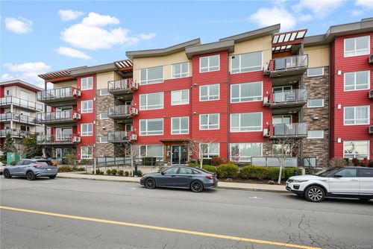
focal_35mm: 16
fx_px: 166
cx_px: 186
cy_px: 124
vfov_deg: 73.8
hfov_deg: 96.7
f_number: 4
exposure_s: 1/125
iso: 50
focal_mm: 16
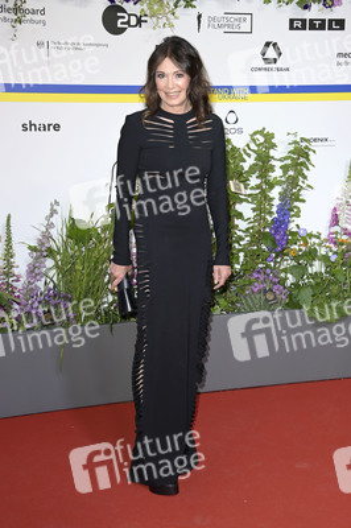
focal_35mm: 62
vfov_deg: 32.4
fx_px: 908
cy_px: 264
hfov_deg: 21.9
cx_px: 176
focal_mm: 62
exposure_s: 1/250
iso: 640
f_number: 6.3
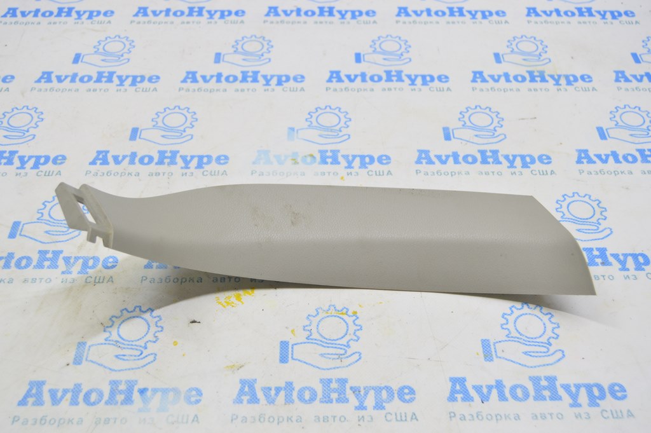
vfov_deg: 31.8
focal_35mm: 42
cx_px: 326
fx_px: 759
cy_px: 216
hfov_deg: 46.4
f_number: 5.6
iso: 400
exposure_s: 1/20
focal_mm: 28
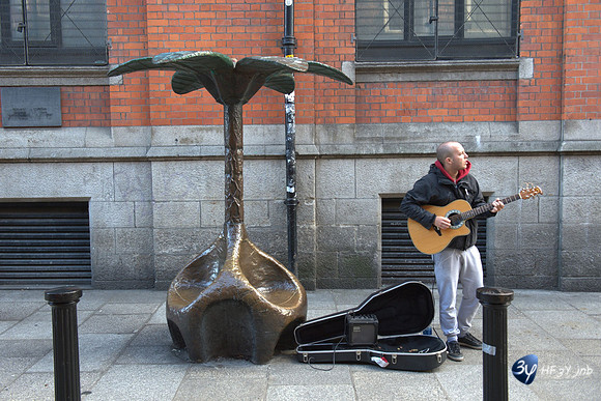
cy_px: 200
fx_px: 635
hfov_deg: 50.7
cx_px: 300
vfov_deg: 35.1
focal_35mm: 38
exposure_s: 1/80
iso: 640
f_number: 4.5
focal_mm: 38
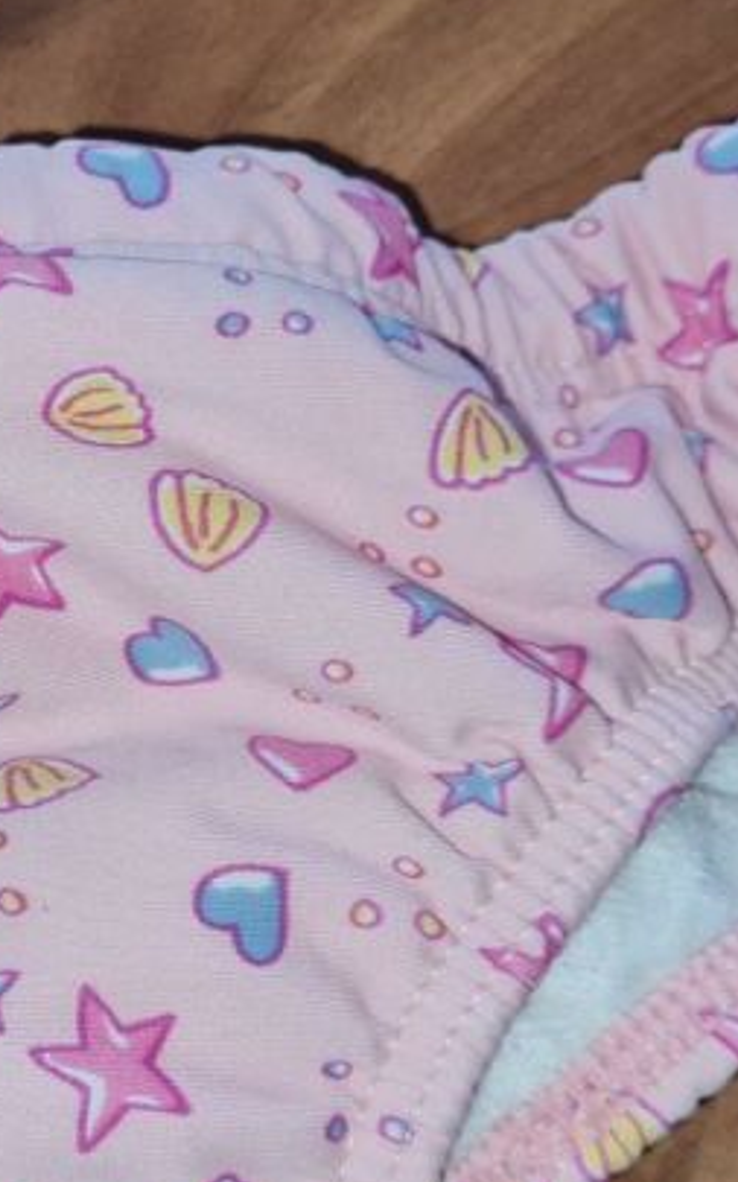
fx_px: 2189
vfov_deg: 30.1
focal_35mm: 68
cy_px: 733
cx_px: -79
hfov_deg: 18.4
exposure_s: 1/100
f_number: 1.8
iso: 100
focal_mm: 5.4
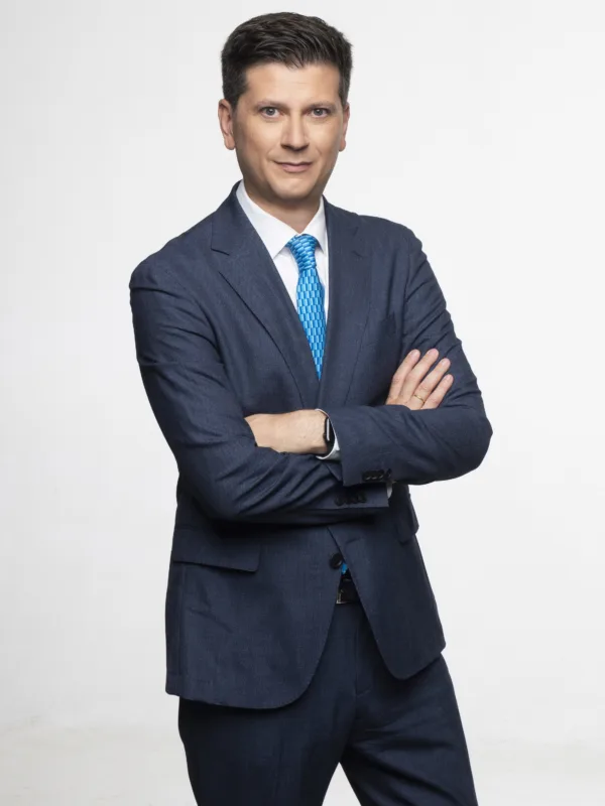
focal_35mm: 108
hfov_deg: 13.7
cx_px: 302
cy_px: 403
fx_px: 2517
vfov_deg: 18.2
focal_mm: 54
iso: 200
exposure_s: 1/160
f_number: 11
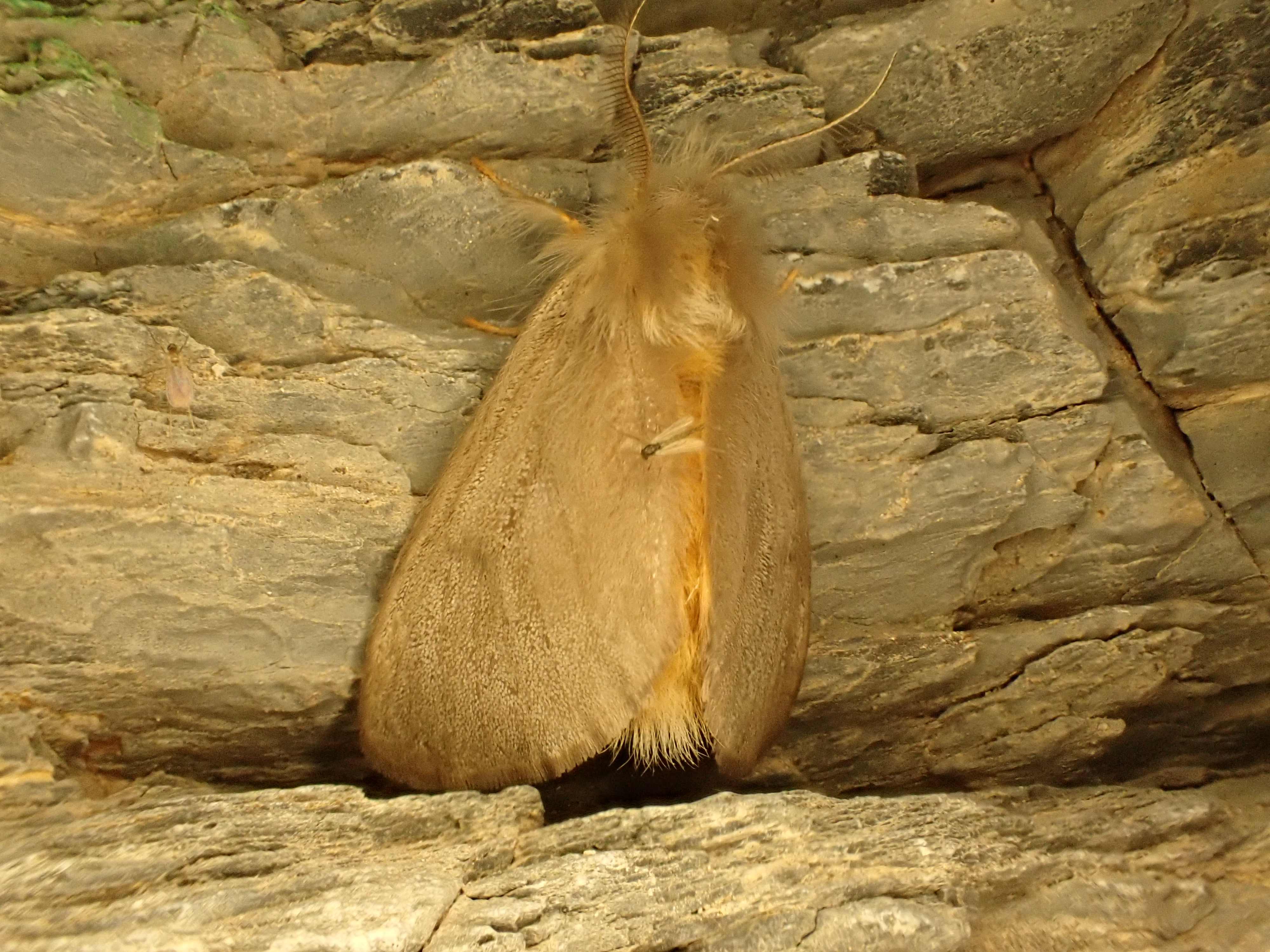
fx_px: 1101
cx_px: 635
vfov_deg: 46.8
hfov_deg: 60.0
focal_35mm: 30
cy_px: 476
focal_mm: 5.4
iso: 800
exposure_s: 1/40
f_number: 3.2
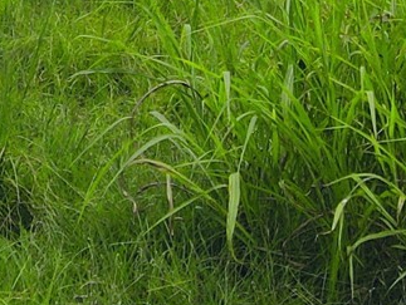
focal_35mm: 152
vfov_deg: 9.2
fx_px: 1785
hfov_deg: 12.5
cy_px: -304
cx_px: -148
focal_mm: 4.5
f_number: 2.8
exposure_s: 1/1000
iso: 100
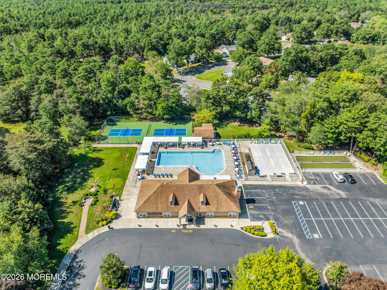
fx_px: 268
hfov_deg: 71.6
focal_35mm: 24
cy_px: 145
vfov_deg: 56.8
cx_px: 194
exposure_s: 1/240
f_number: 2.8
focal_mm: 12.29
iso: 170
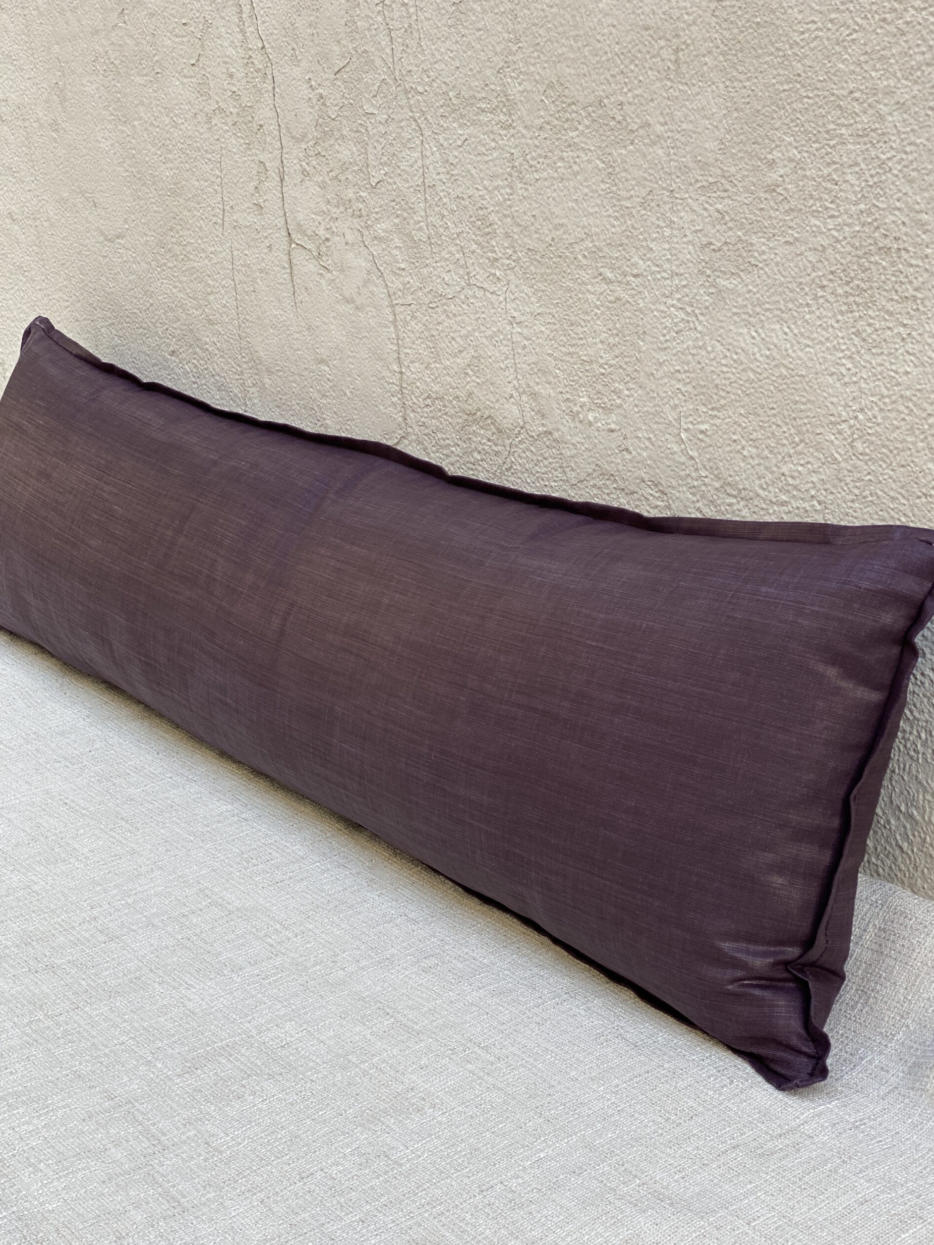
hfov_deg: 27.5
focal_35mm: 53
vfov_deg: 36.2
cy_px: 624
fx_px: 1907
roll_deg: +1.3
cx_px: 470
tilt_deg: -16.5
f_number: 2
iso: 40
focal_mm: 6
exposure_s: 1/122
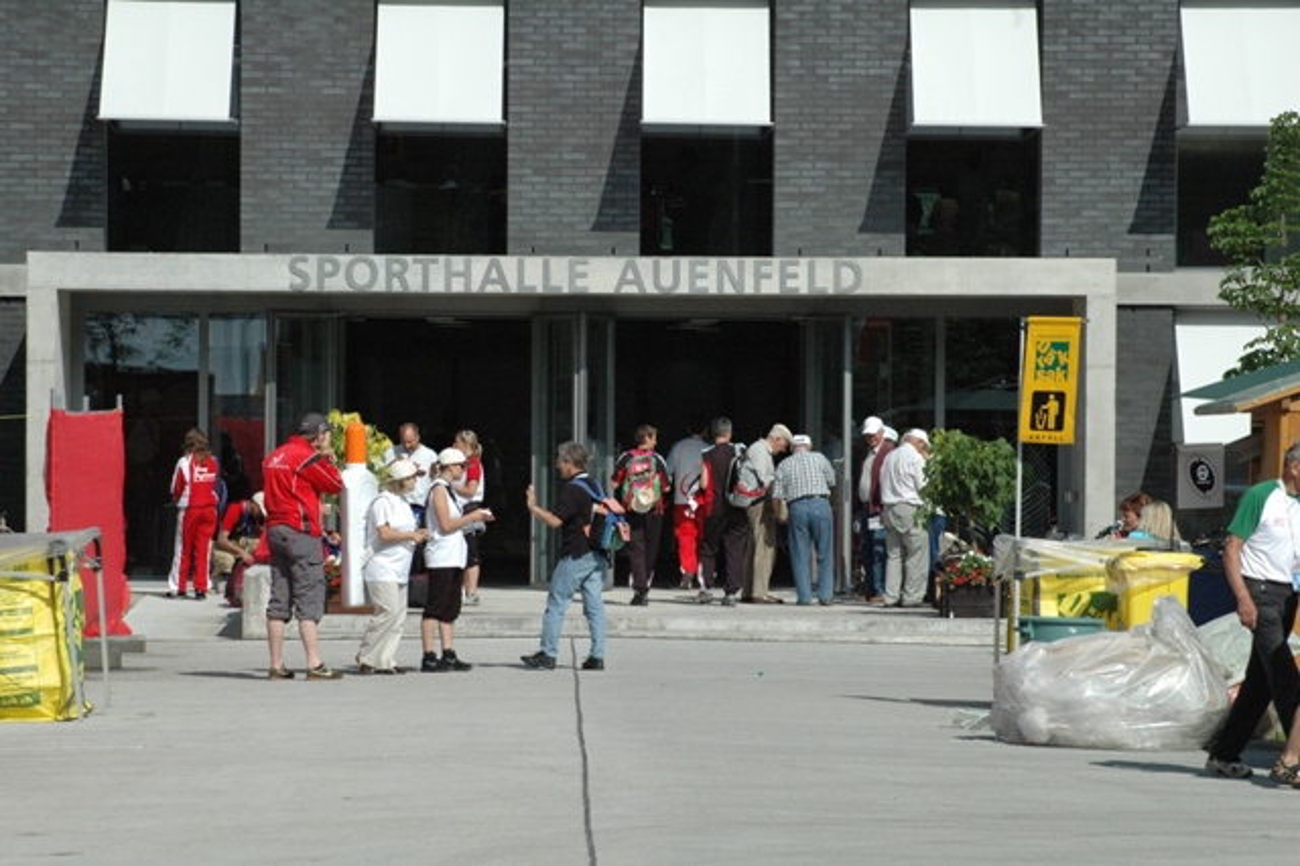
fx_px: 6605
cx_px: 650
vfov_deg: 7.5
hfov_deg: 11.2
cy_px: 433
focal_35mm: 183
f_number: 10
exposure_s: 1/1600
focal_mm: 122
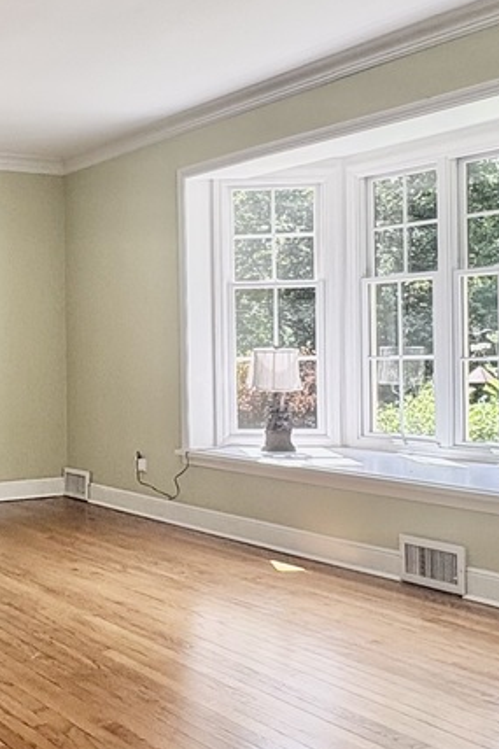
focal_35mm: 49
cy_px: 348
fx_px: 1020
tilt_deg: +0.0
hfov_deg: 26.8
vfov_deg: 40.3
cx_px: 77
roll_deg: +1.1
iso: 50
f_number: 2.2
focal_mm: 2.22
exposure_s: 1/142
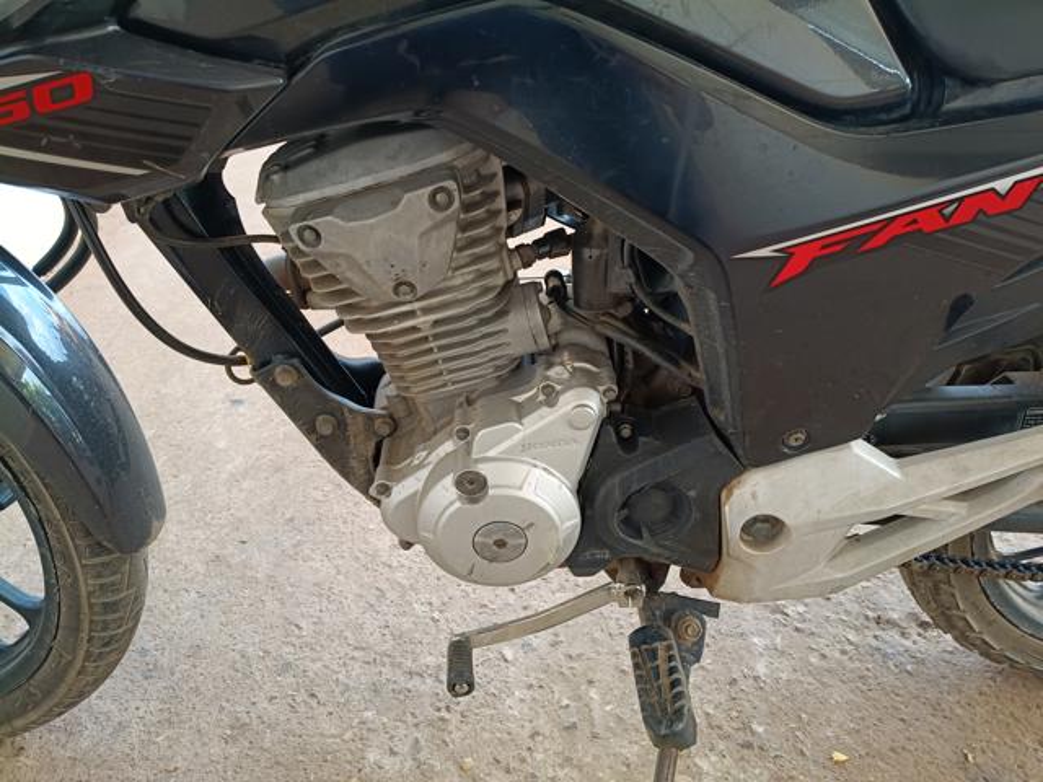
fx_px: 783
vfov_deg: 53.1
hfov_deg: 67.3
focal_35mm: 26
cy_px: 391
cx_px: 522
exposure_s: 1/120
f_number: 1.8
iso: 333
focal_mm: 4.81
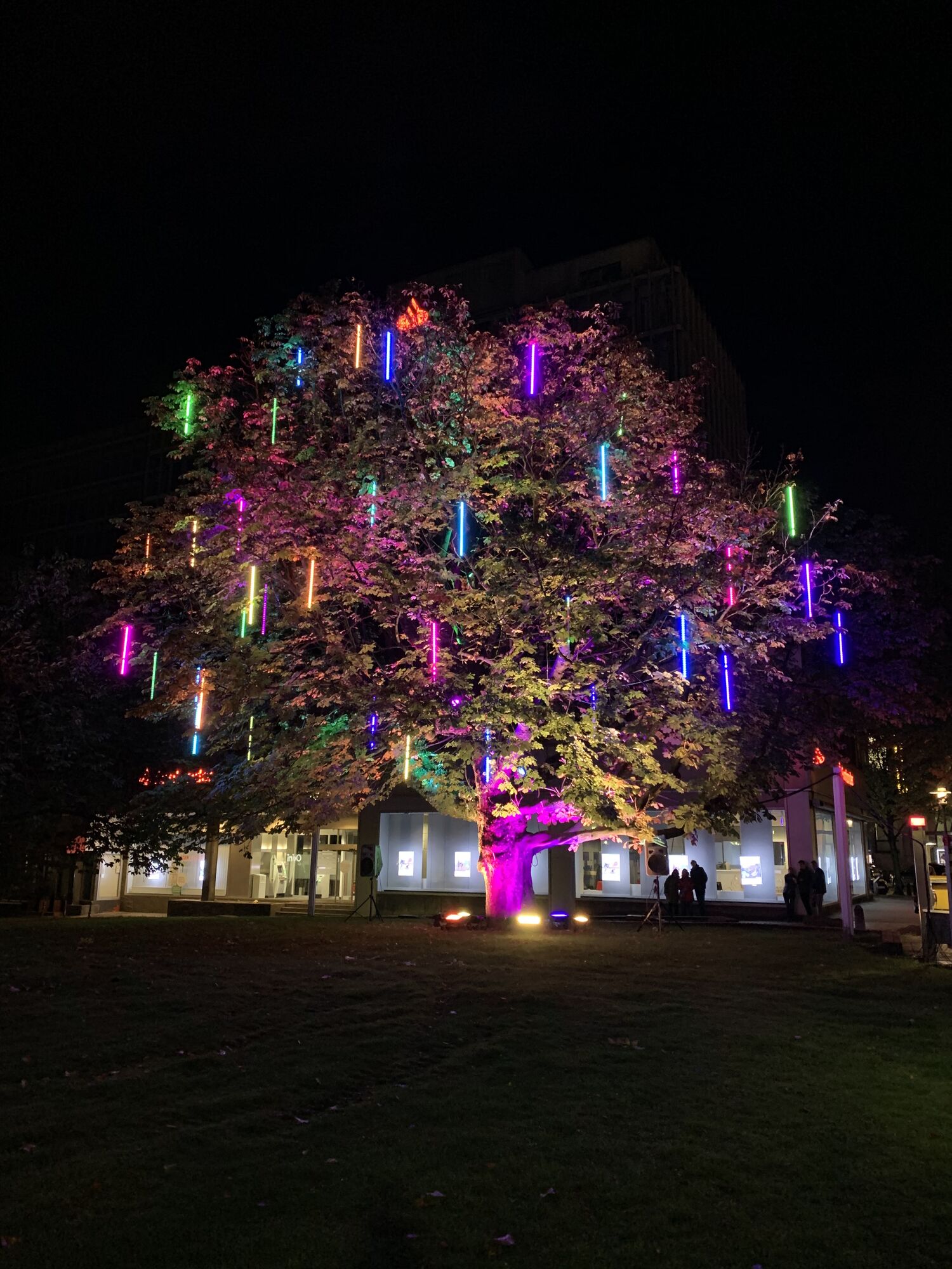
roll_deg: -0.4
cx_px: 476
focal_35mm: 26
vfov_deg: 67.3
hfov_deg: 53.1
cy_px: 634
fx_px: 953
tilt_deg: +13.7
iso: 320
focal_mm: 4.25
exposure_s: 1/25
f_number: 1.8
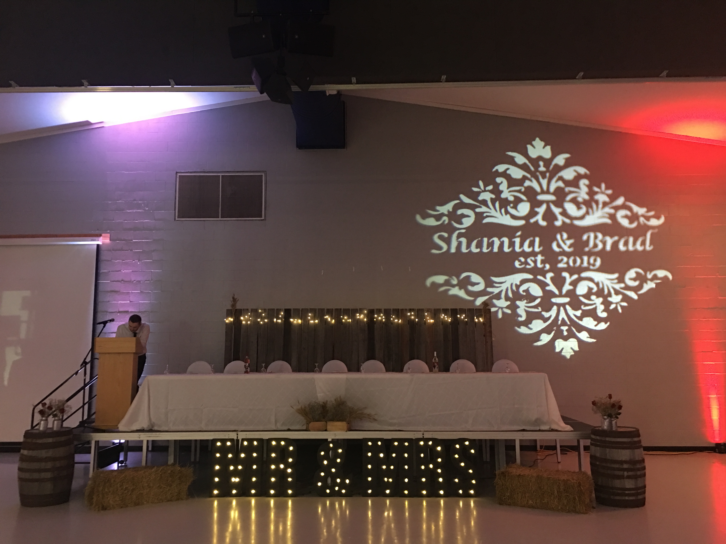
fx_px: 608
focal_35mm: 29
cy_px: 272
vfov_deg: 48.2
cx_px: 363
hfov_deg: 61.7
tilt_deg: +8.7
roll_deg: -1.0
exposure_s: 1/4
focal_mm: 4.15
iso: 64
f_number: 2.2
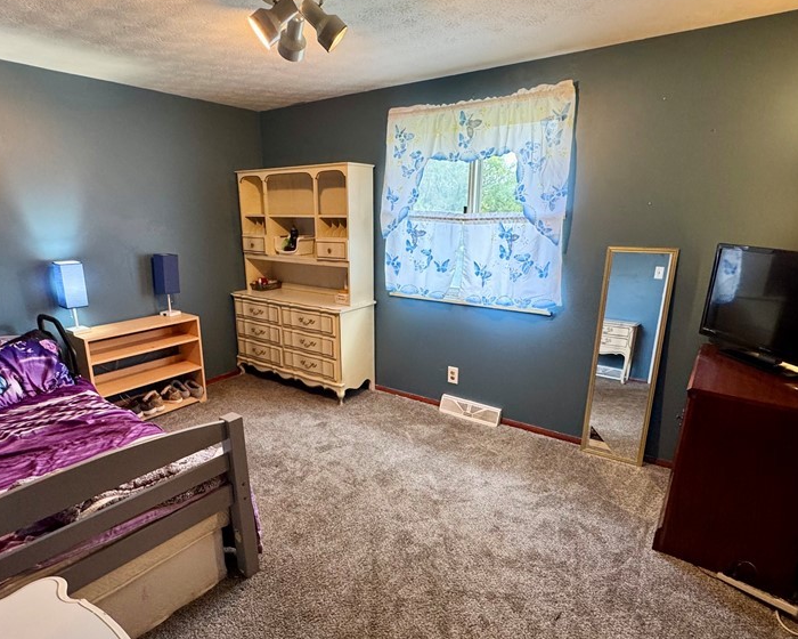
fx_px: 472
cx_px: 373
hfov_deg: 80.3
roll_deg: -0.6
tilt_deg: -16.9
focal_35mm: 20
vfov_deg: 68.0
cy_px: 348
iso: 320
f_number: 2.2
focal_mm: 2.22
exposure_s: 1/60
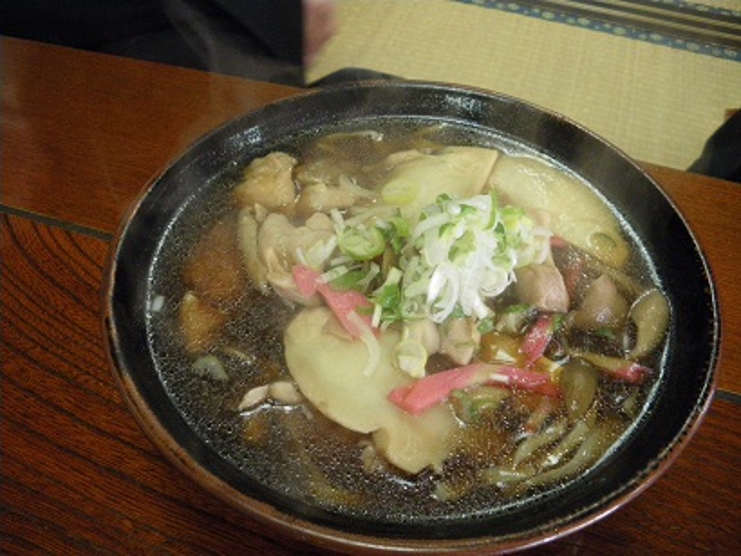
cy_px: 278
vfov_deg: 39.7
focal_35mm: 36
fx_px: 771
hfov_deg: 51.3
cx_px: 370
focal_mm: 6.3
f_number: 3.5
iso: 800
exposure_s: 1/40
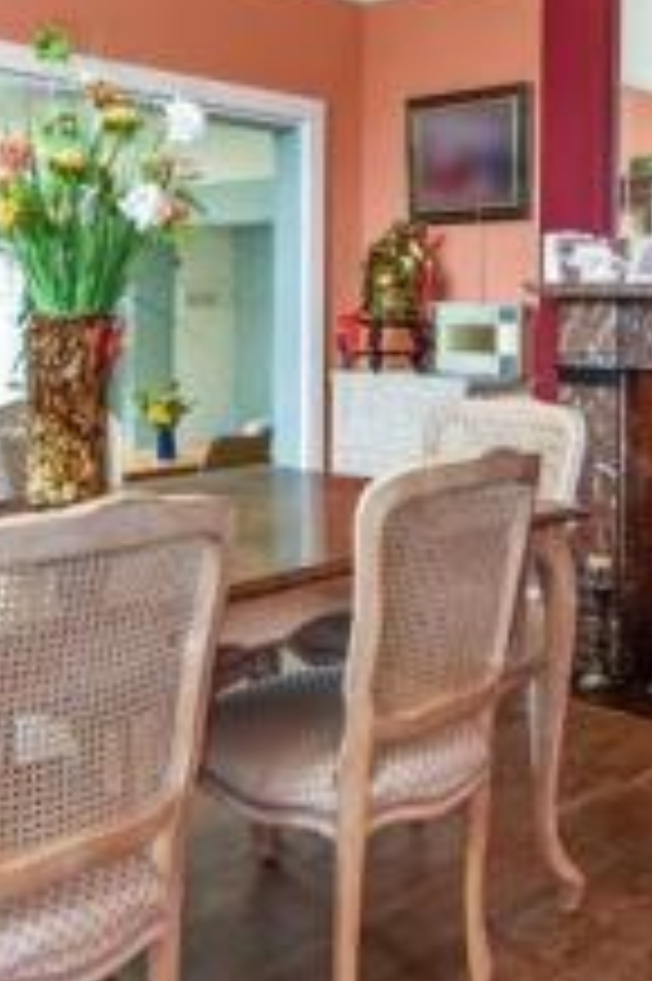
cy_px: 308
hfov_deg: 31.7
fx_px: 1143
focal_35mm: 42
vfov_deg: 45.6
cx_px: 405
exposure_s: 1/15
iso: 400
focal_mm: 14
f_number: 7.1
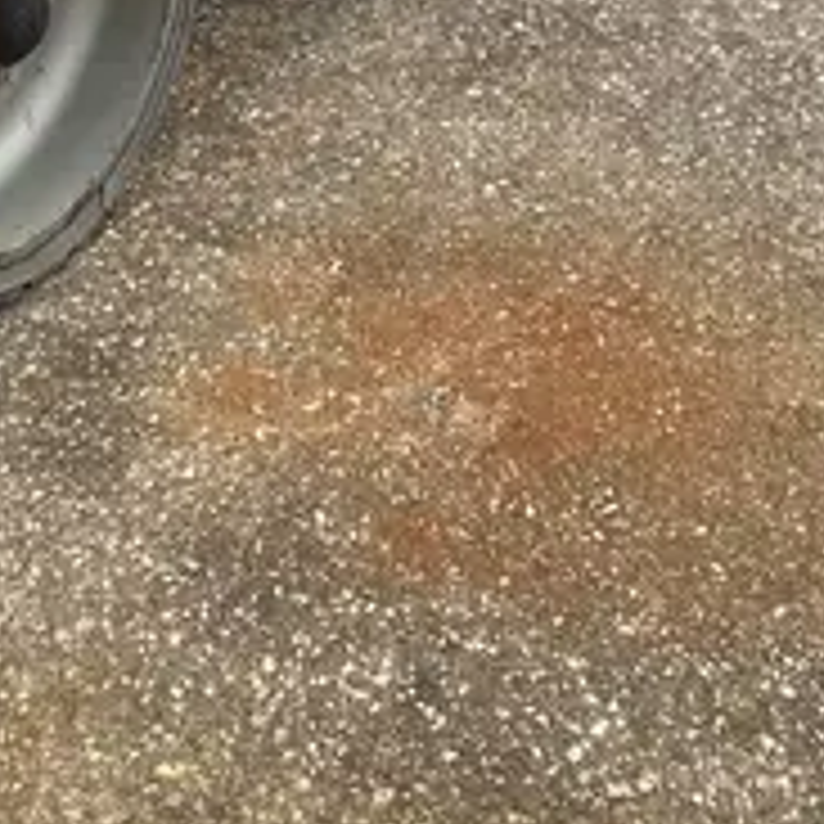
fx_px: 2478
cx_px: -81
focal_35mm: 92
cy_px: -754
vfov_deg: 15.6
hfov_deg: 18.2
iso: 32
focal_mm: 4.2
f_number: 1.6
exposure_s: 1/3509
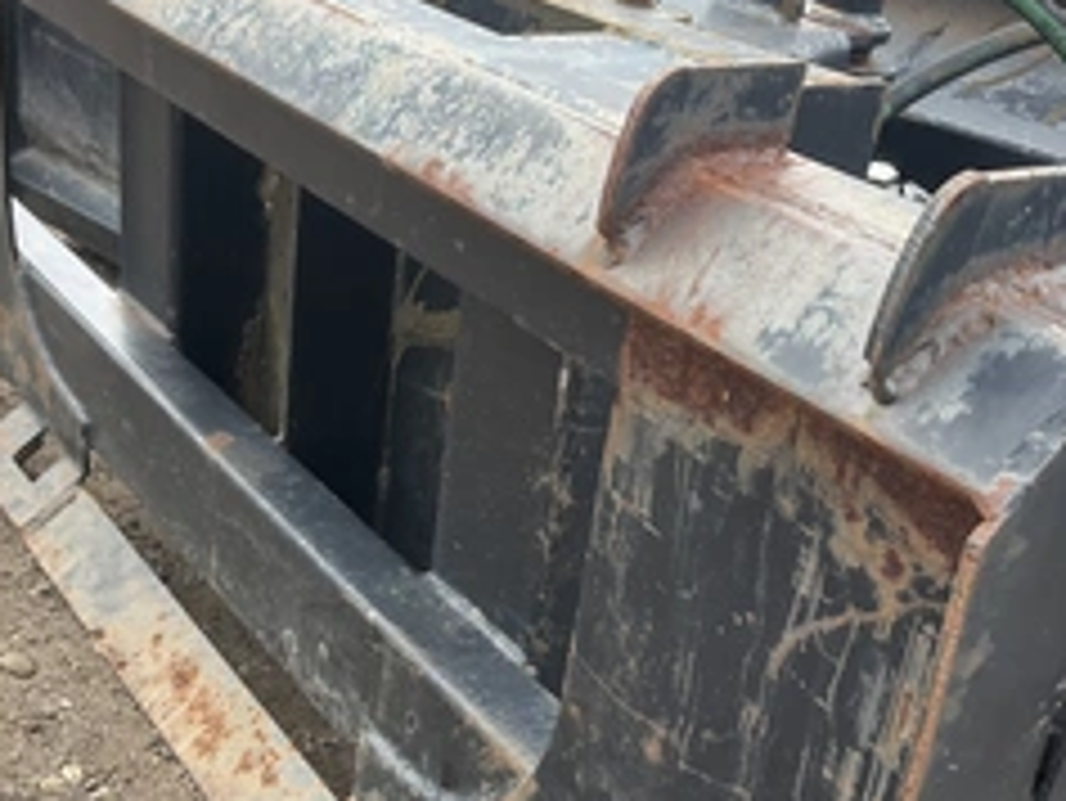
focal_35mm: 49
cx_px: 477
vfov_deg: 29.5
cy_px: 518
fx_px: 1510
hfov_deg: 38.8
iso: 25
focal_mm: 3
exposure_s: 1/370
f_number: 1.8
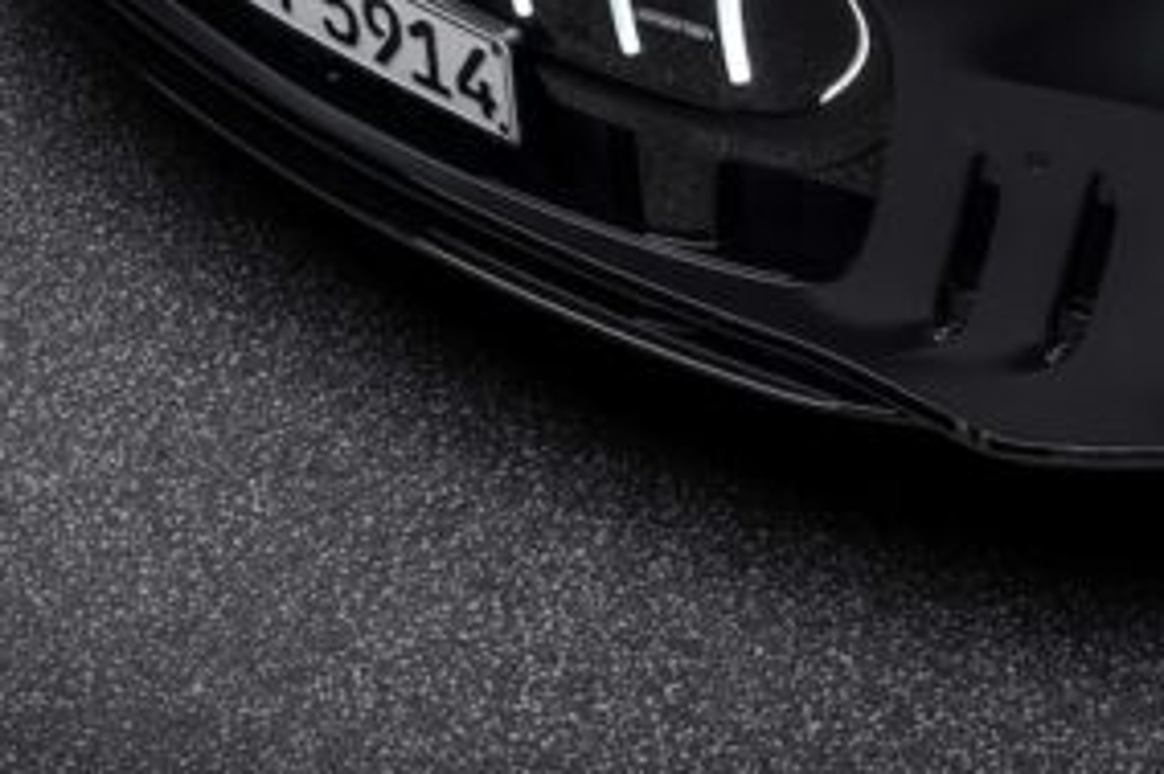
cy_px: -336
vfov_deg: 10.2
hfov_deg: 15.7
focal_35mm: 130
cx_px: 910
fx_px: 4201
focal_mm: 45
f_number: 8
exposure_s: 1/10
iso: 200
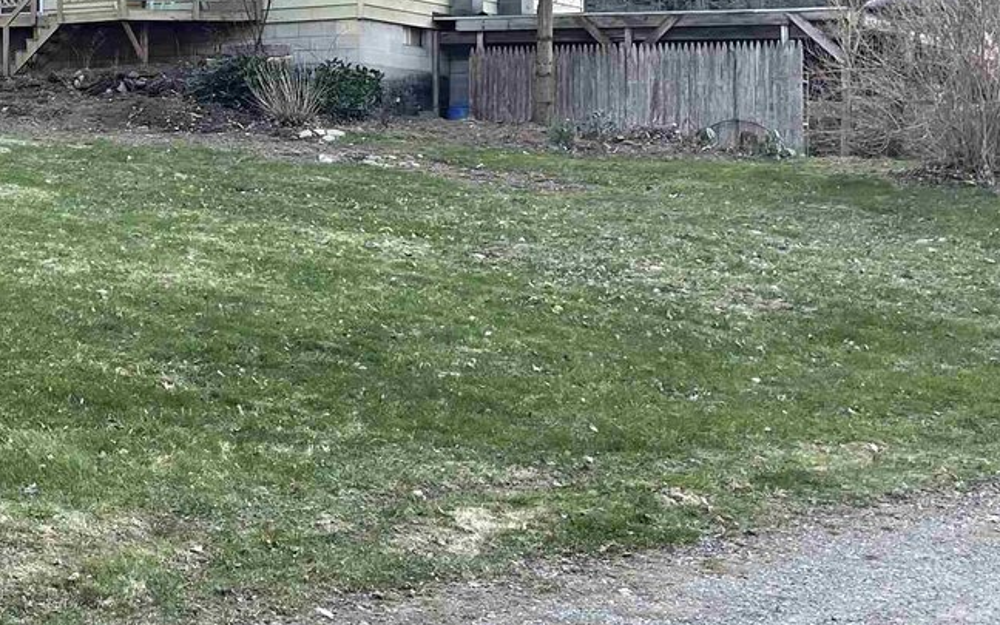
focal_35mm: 68
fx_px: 1853
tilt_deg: +3.5
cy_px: 68
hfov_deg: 28.5
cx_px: 19
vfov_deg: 18.8
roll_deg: -0.6
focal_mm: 4.2
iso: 32
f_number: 1.6
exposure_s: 1/202
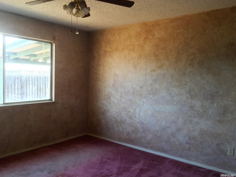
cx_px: 118
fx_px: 198
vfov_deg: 48.2
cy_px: 88
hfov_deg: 61.7
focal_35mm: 29
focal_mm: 4.15
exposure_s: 1/30
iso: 50
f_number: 2.2
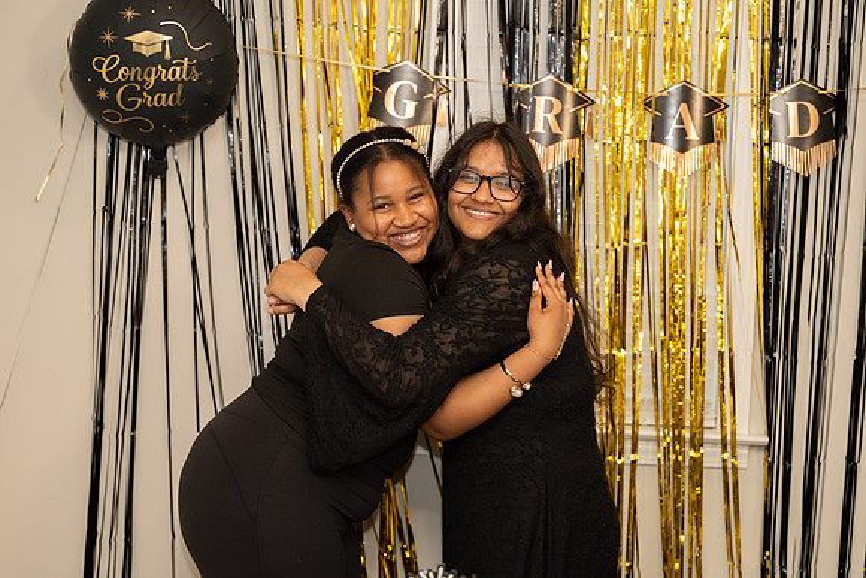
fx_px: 2120
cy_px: 289
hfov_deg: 23.1
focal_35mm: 88
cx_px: 433
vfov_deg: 15.5
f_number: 2.8
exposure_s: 1/160
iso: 800
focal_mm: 81
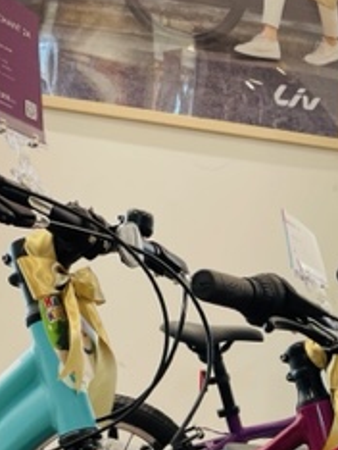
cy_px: 513
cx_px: 317
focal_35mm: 71
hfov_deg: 20.3
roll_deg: -2.3
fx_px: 923
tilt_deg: -3.0
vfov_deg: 25.1
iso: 64
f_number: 1.6
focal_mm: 4.2
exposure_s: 1/121
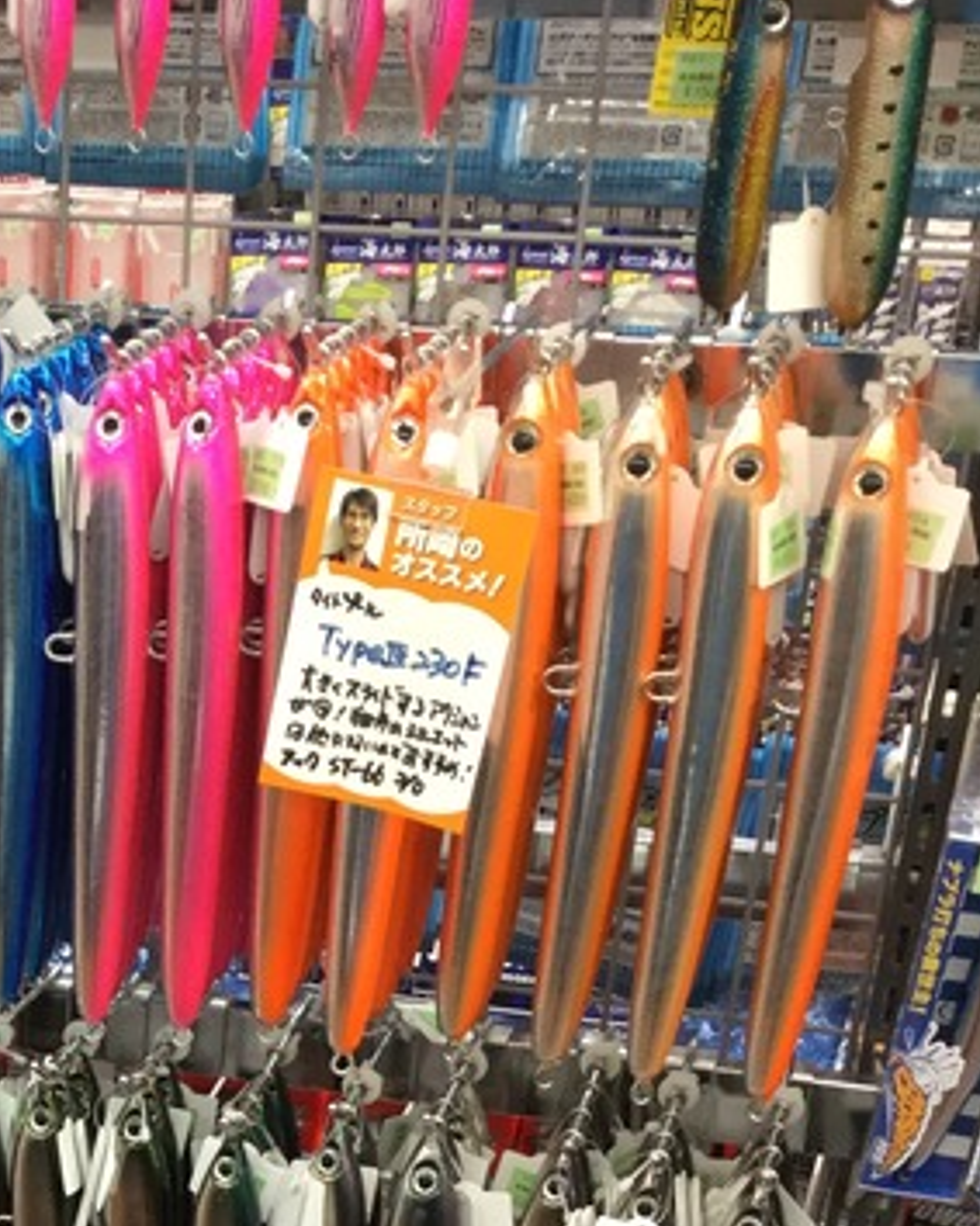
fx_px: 2648
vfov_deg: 23.9
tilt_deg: -32.1
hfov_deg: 20.0
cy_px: 1442
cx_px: -121
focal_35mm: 73
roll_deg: +0.3
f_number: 2.4
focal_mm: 3.3
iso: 64
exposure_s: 1/30
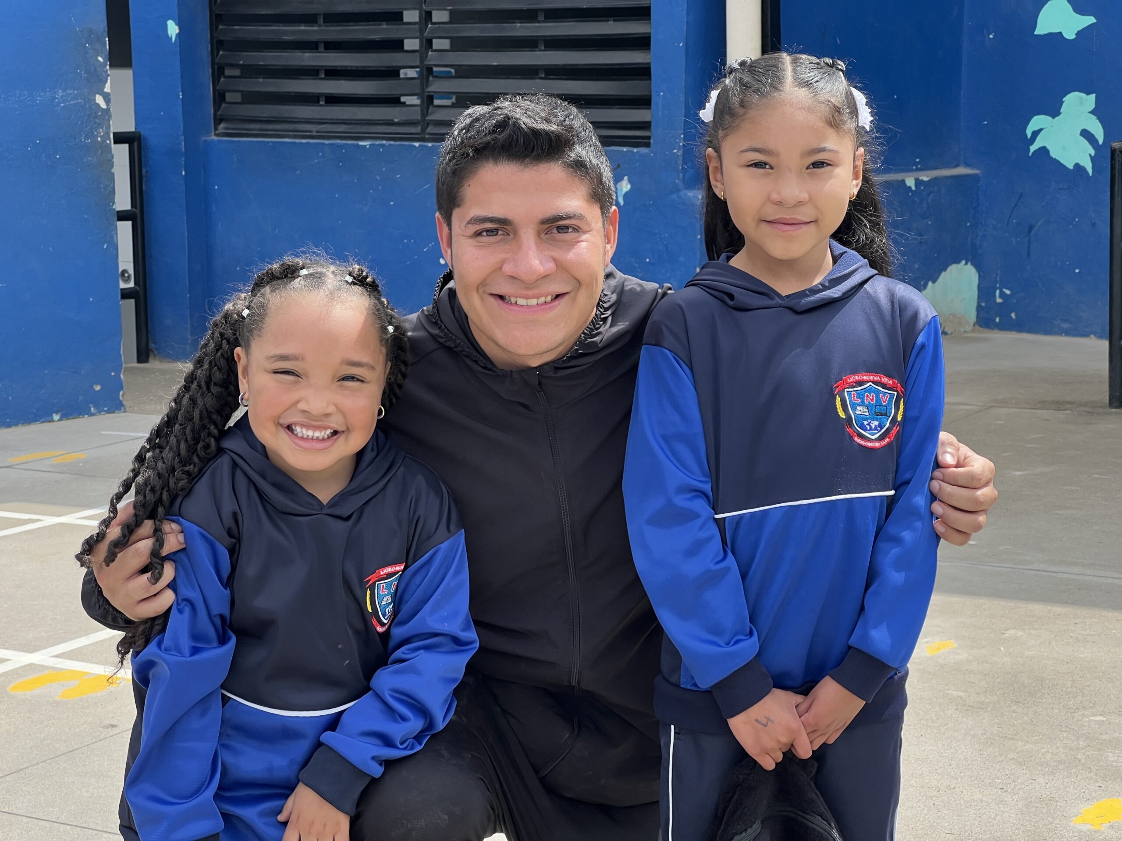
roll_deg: +1.3
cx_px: 561
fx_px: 2496
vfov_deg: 19.1
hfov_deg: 25.3
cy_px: 420
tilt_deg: -9.2
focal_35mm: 77
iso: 32
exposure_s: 1/279
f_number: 2.8
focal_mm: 9
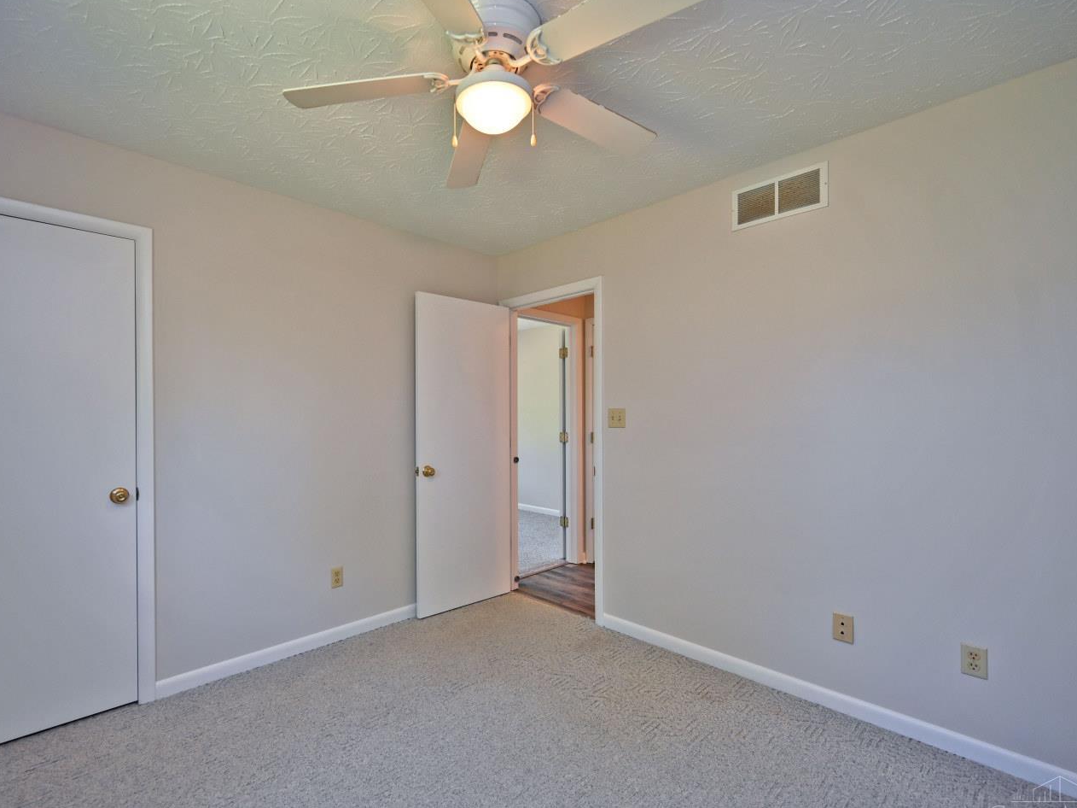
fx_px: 498
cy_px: 417
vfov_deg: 78.1
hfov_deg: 94.2
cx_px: 480
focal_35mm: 16
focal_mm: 14
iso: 220
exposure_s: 1/60
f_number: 4
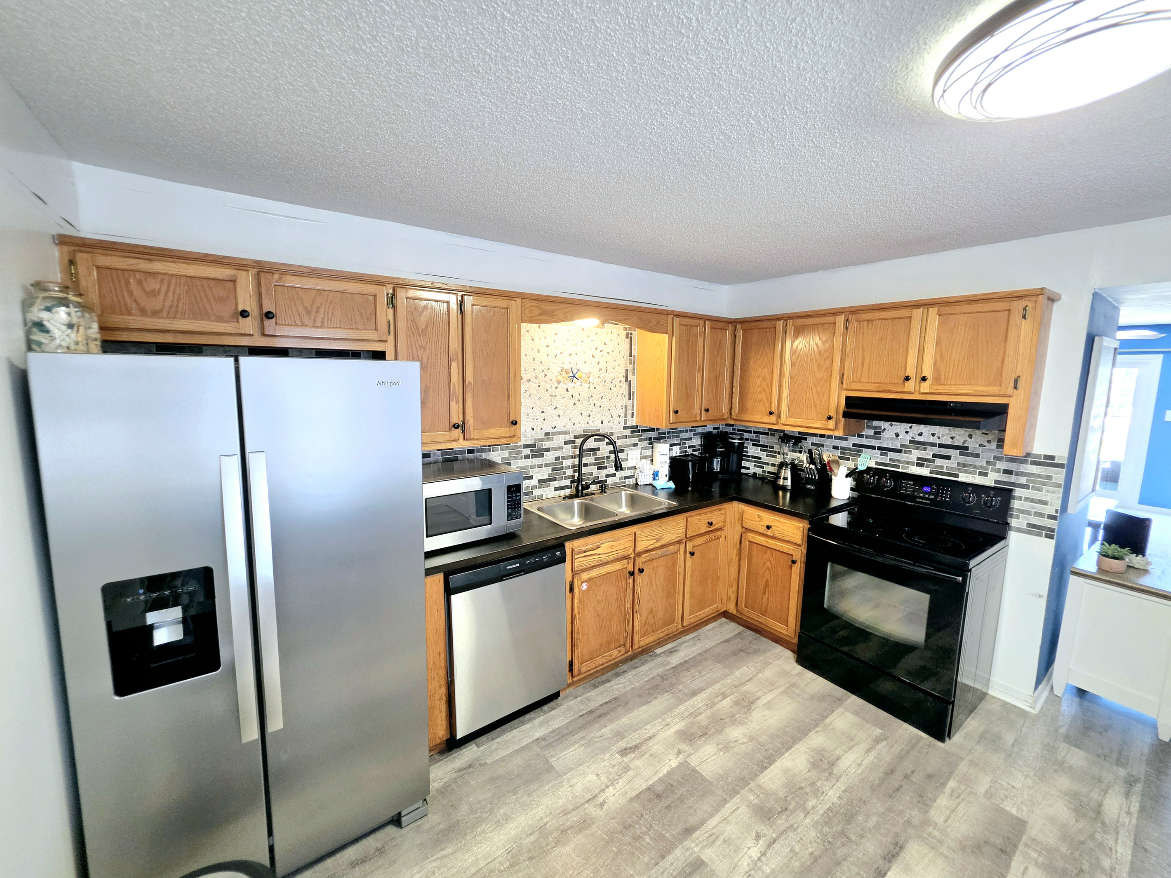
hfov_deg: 106.2
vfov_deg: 89.9
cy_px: 439
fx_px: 440
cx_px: 586
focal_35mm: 13
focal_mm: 2.2
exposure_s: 1/60.2
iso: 160
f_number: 1.9
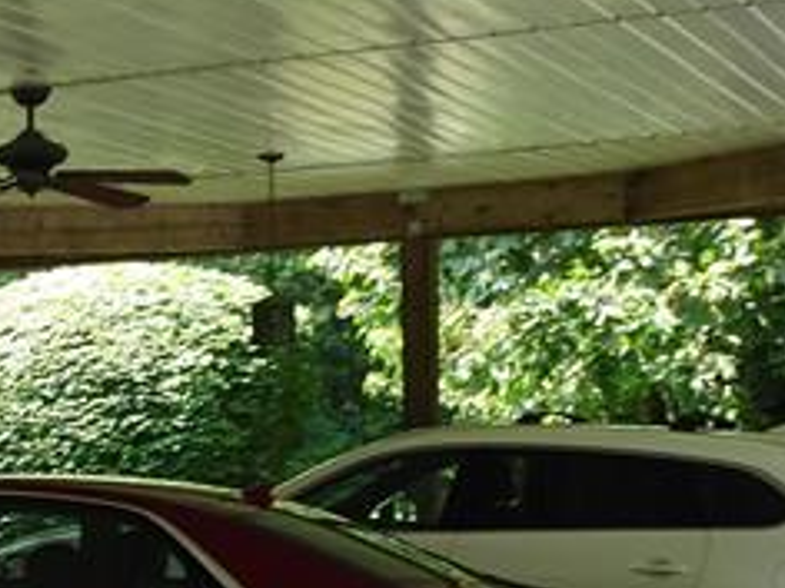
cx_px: -303
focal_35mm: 104
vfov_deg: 14.1
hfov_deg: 17.4
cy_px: 538
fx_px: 2358
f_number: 3.5
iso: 80
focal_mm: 4.1
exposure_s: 1/80
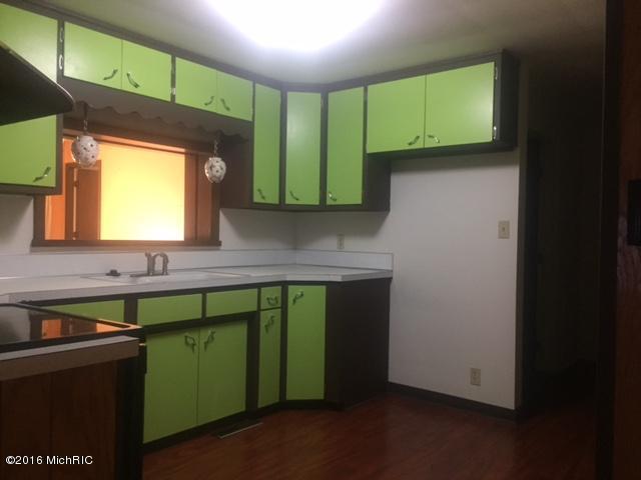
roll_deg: -1.9
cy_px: 240
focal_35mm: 29
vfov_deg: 48.2
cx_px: 320
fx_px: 537
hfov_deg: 61.7
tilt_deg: +0.5
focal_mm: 4.15
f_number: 2.2
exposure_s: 1/30
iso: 200
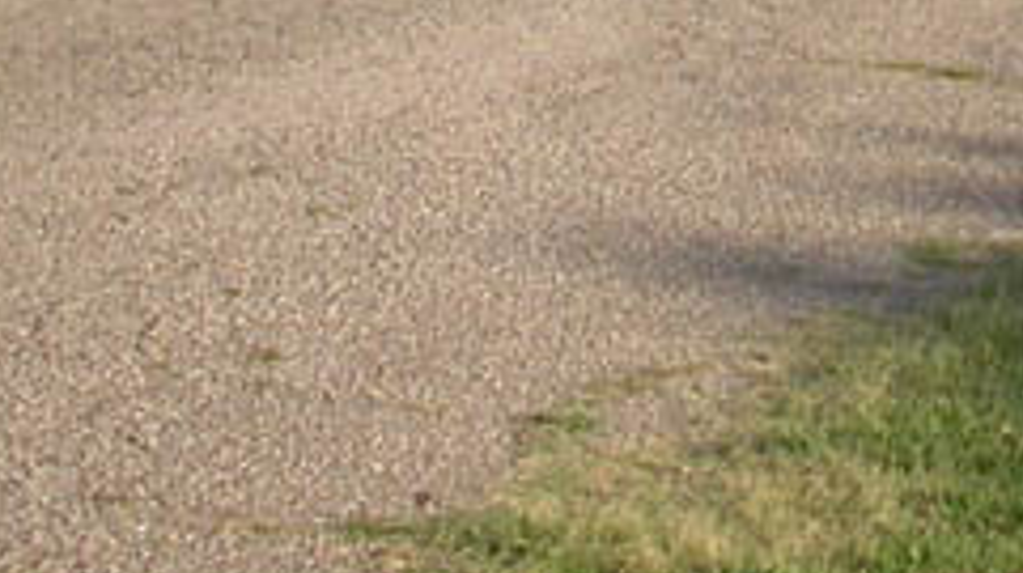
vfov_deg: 8.9
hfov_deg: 15.9
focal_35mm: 129
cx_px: 1261
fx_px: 3496
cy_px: -545
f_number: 6.7
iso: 100
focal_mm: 7.85
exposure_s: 1/252
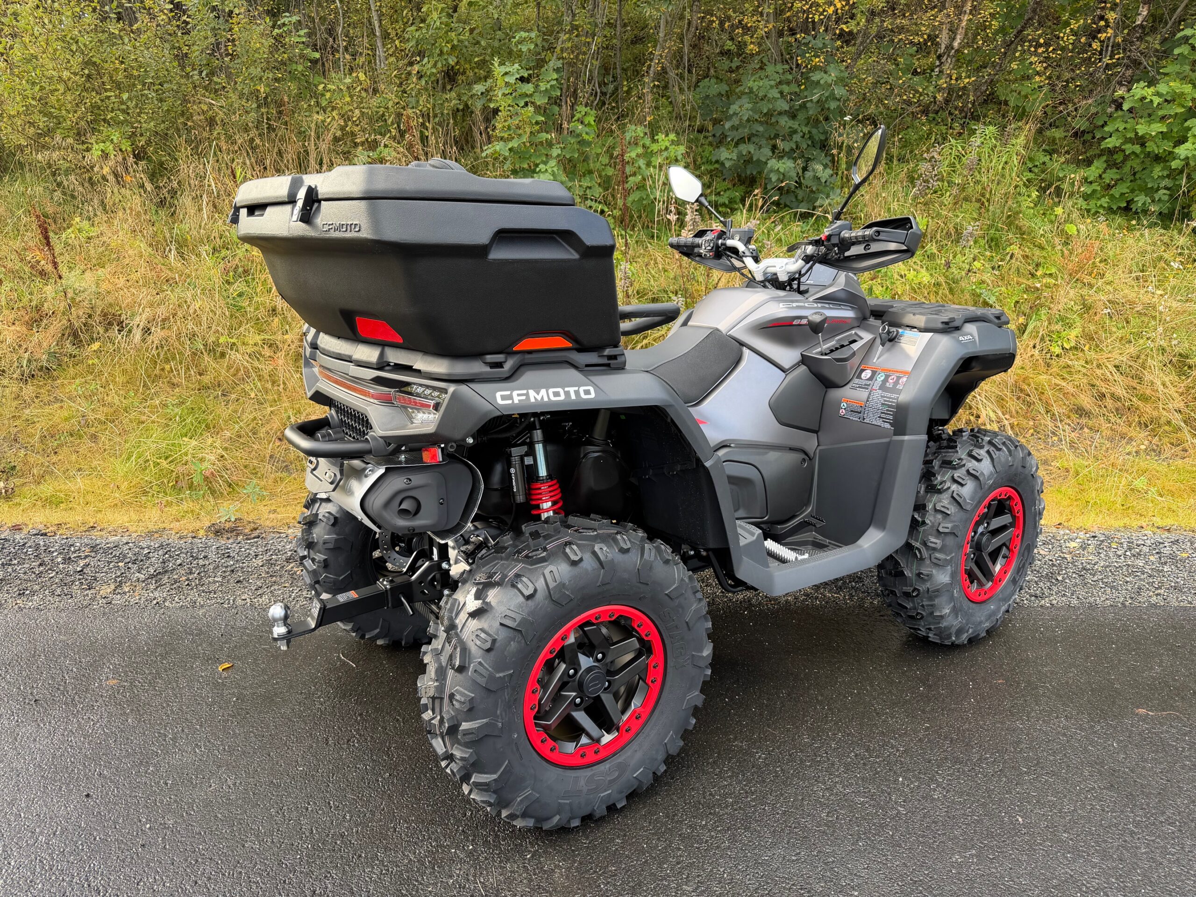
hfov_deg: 71.6
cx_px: 598
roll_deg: +1.5
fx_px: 829
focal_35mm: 24
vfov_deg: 56.8
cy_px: 448
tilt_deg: -16.9
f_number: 1.78
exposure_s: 1/248
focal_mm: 6.76
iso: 80
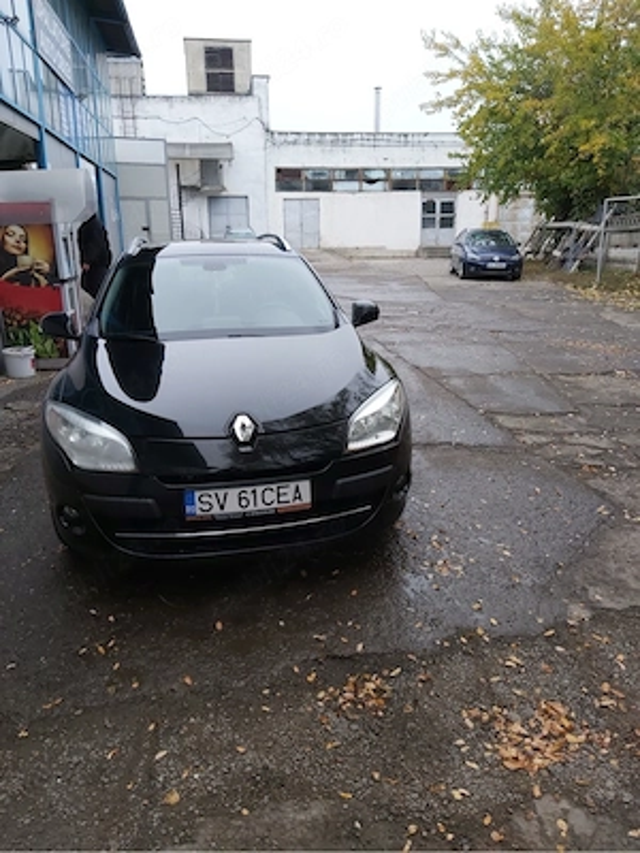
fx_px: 641
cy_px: 426
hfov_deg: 53.1
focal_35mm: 26
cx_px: 320
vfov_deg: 67.3
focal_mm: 3.92
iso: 64
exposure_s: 1/125
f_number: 1.7
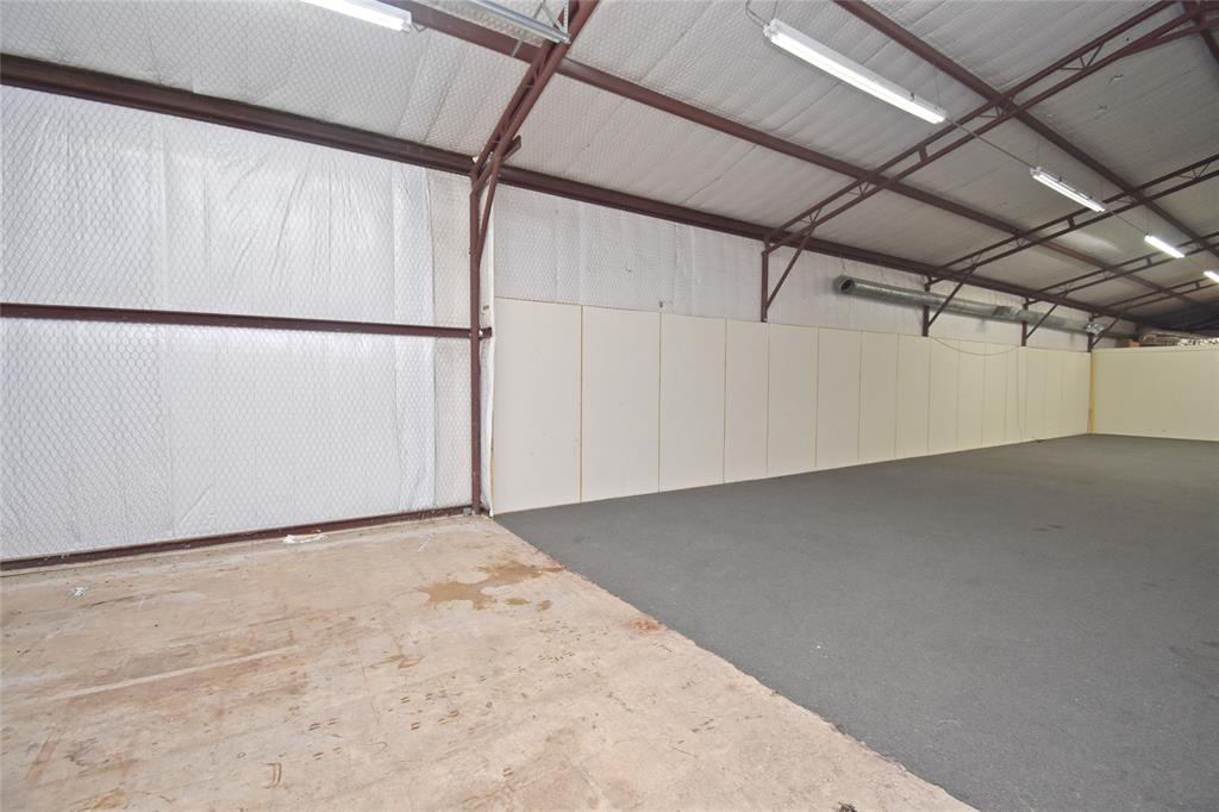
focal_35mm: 15
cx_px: 610
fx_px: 508
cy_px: 406
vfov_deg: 77.3
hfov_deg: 100.4
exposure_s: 1/125
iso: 800
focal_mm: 10
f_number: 4.5
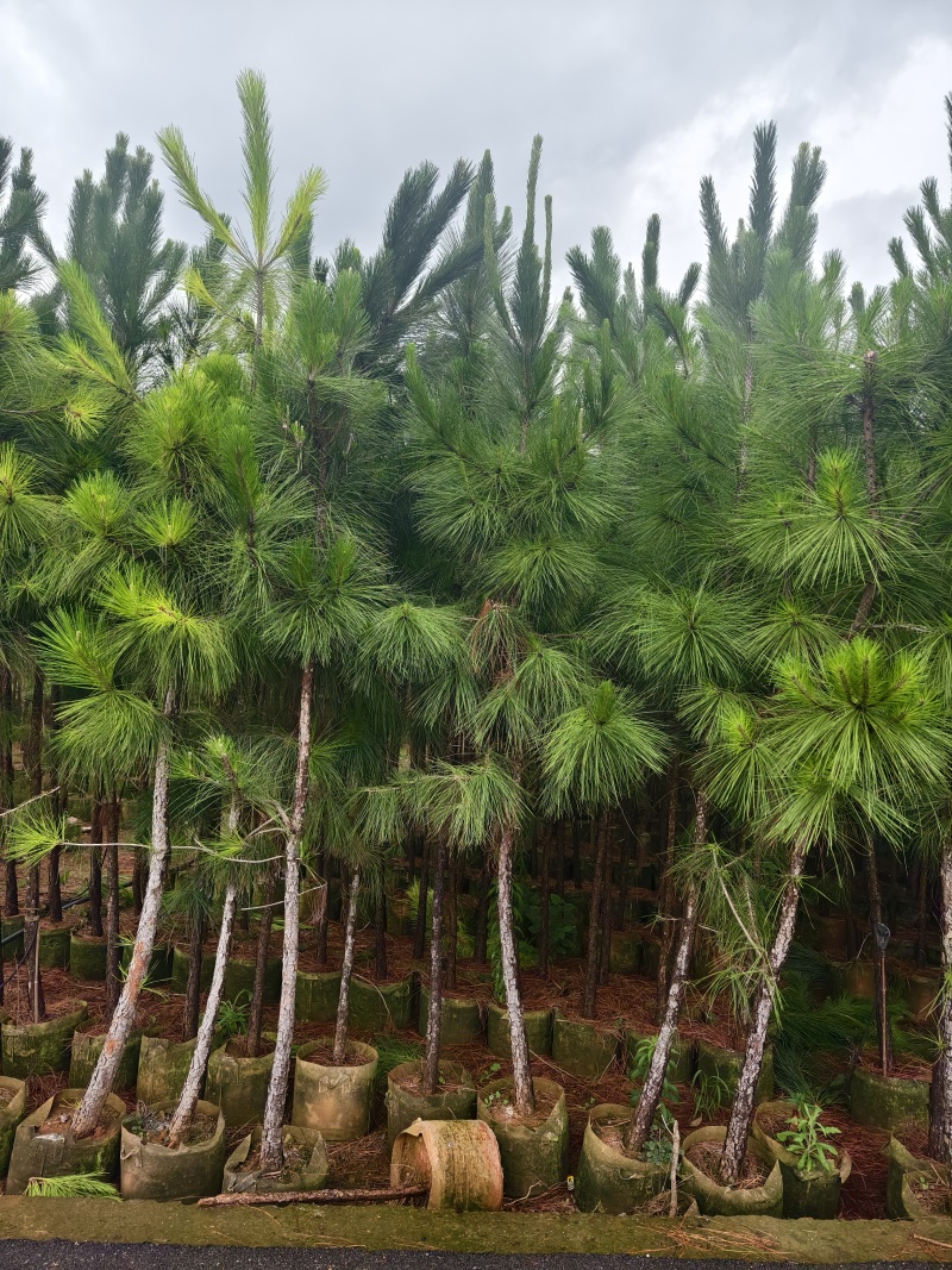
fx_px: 844
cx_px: 476
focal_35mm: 23
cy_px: 635
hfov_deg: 58.9
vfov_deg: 73.9
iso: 76
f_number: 1.75
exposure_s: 1/2770
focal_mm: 8.67
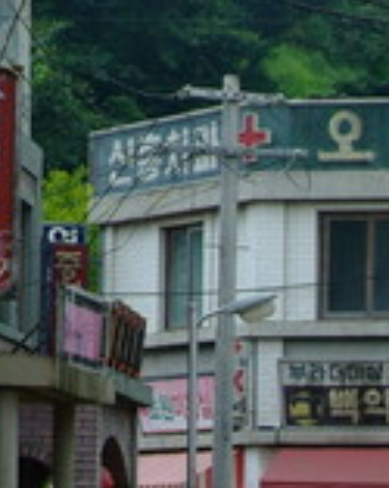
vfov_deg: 6.7
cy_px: 413
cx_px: 608
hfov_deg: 5.3
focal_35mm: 289
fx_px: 4171
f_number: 8
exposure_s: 1/125
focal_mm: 46
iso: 400
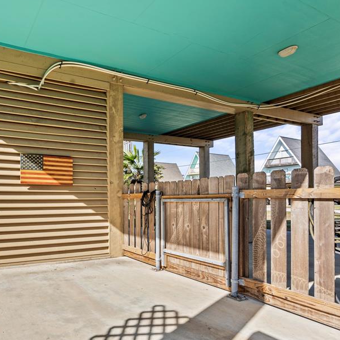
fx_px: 256
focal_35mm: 23
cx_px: 83
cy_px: 183
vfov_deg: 67.2
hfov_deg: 63.2
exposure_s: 1/160
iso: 250
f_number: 9
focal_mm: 16
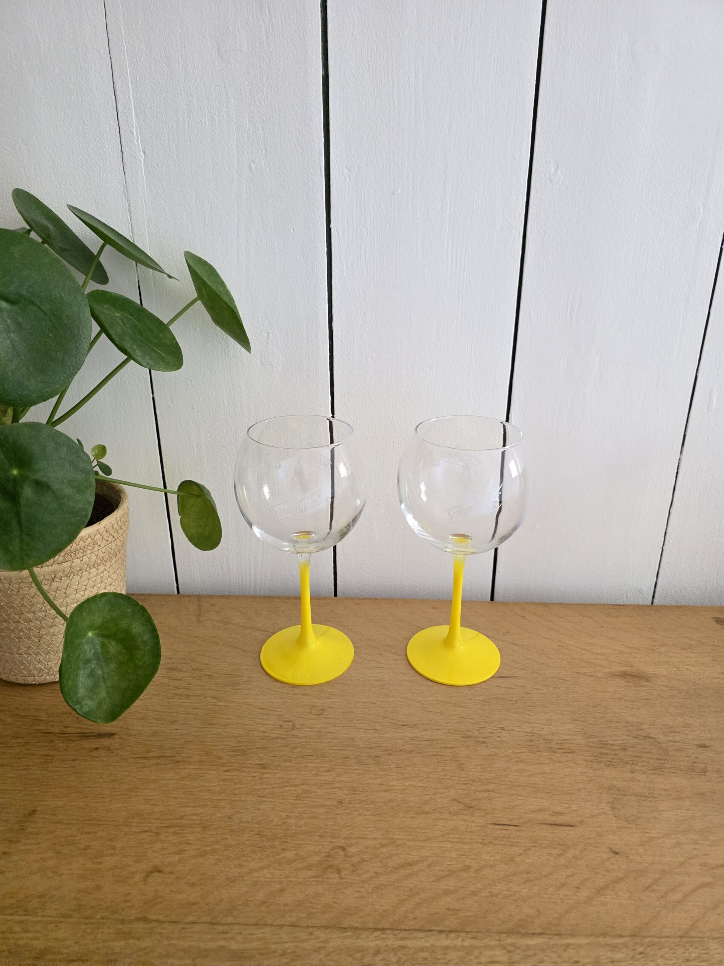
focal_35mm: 23
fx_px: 641
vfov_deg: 73.9
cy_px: 483
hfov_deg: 58.9
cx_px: 362
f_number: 1.7
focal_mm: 6.3
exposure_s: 1/120
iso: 2500
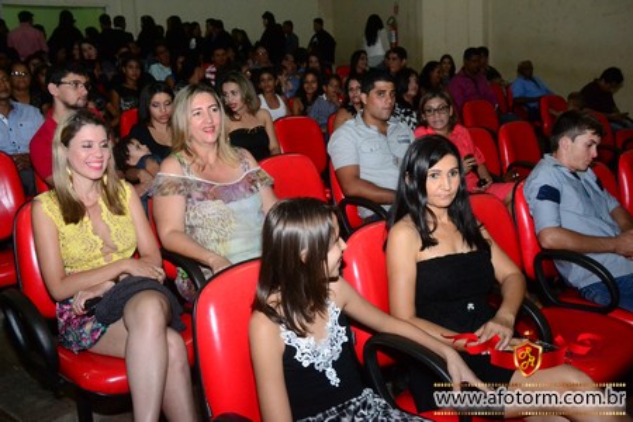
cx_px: 316
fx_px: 580
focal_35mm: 33
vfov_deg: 40.0
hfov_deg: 57.2
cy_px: 211
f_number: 6.3
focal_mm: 22
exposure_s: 1/80
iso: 3200
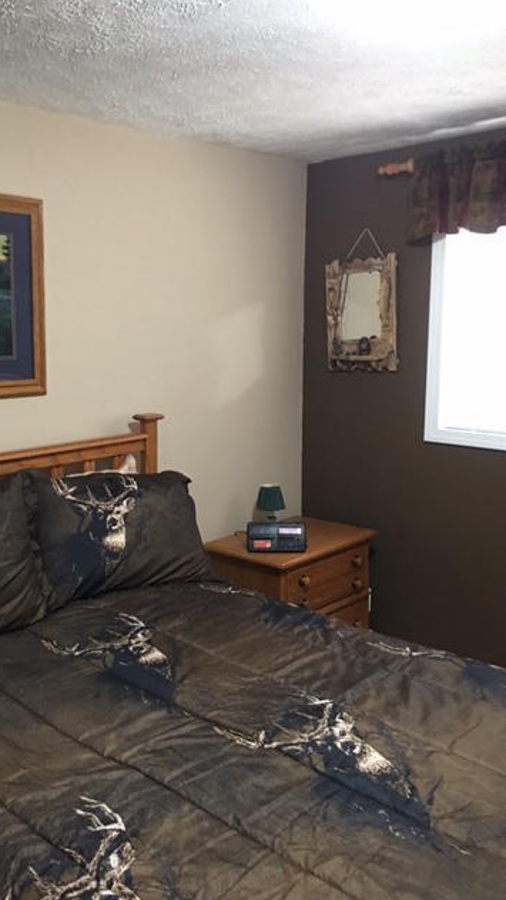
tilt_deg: -11.1
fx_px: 764
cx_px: 174
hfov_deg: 36.3
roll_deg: +0.5
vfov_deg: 61.0
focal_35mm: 32
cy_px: 449
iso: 50
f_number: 2.2
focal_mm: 4.15
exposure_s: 1/4
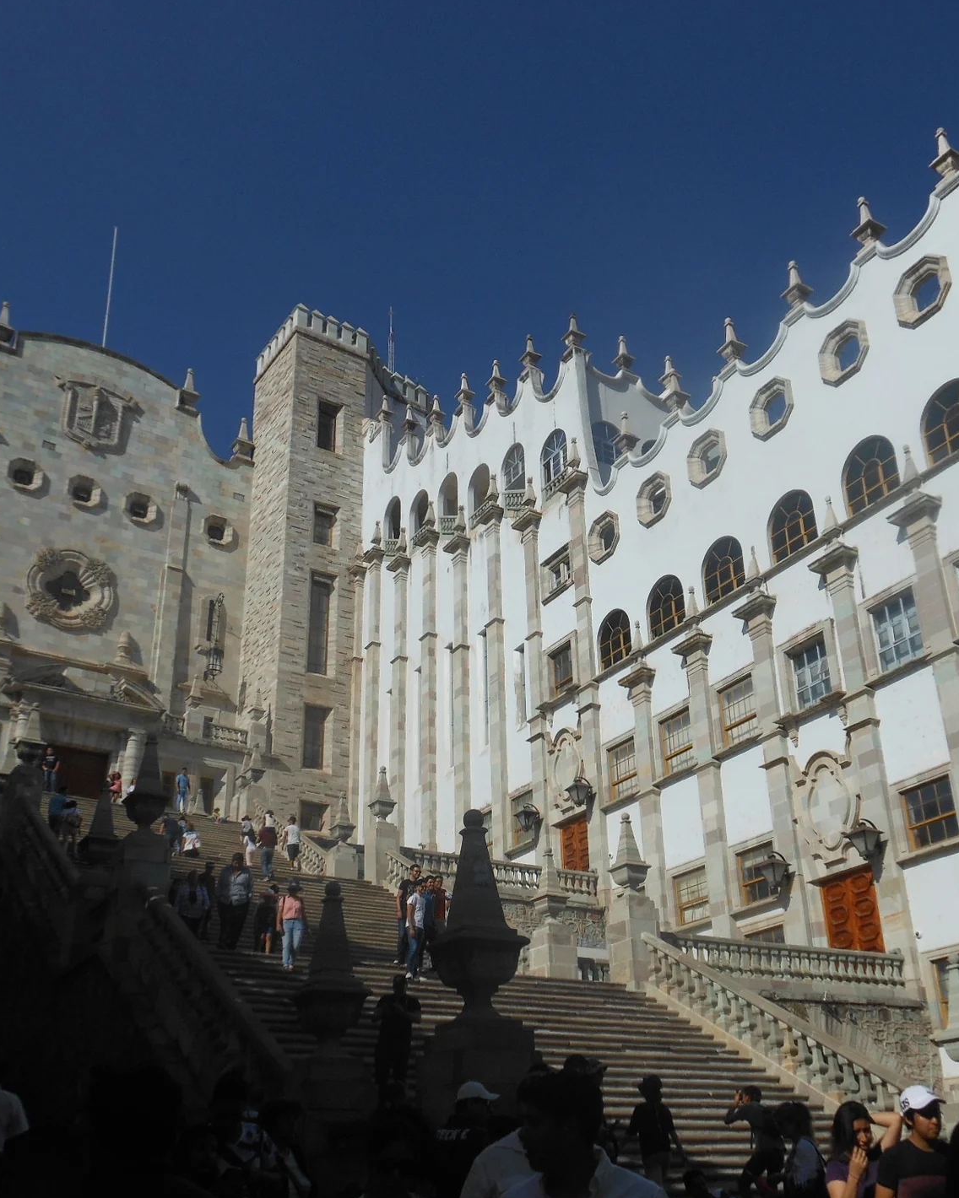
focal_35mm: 33
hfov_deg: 44.5
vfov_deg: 54.2
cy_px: 600
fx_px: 1171
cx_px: 488
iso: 80
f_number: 10.2
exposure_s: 1/250
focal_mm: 4.5
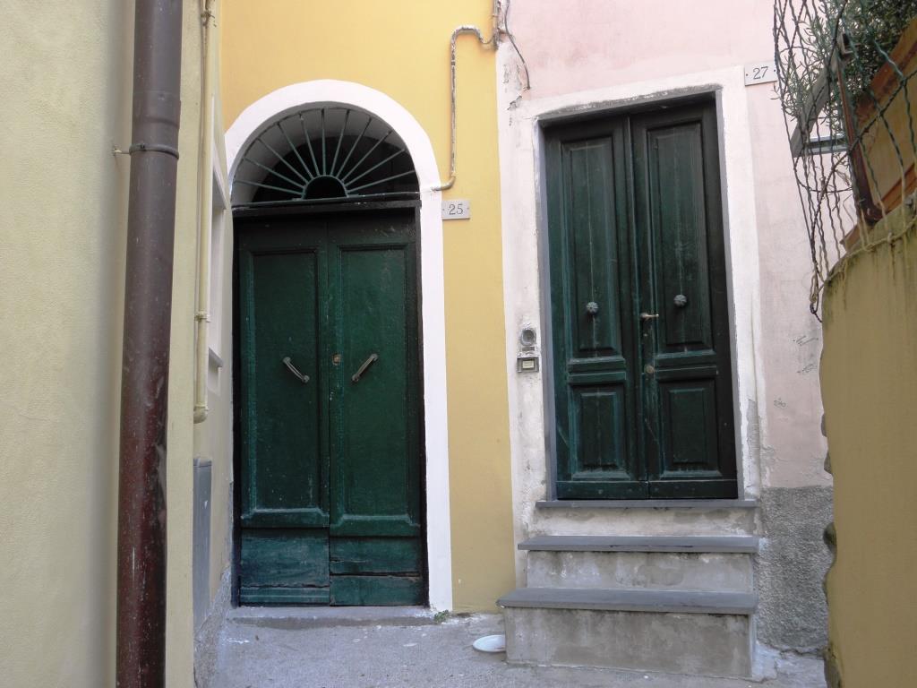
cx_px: 458
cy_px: 344
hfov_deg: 52.6
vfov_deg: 40.7
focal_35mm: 35
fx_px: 927
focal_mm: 6.24
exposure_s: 1/40
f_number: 3.1
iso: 80
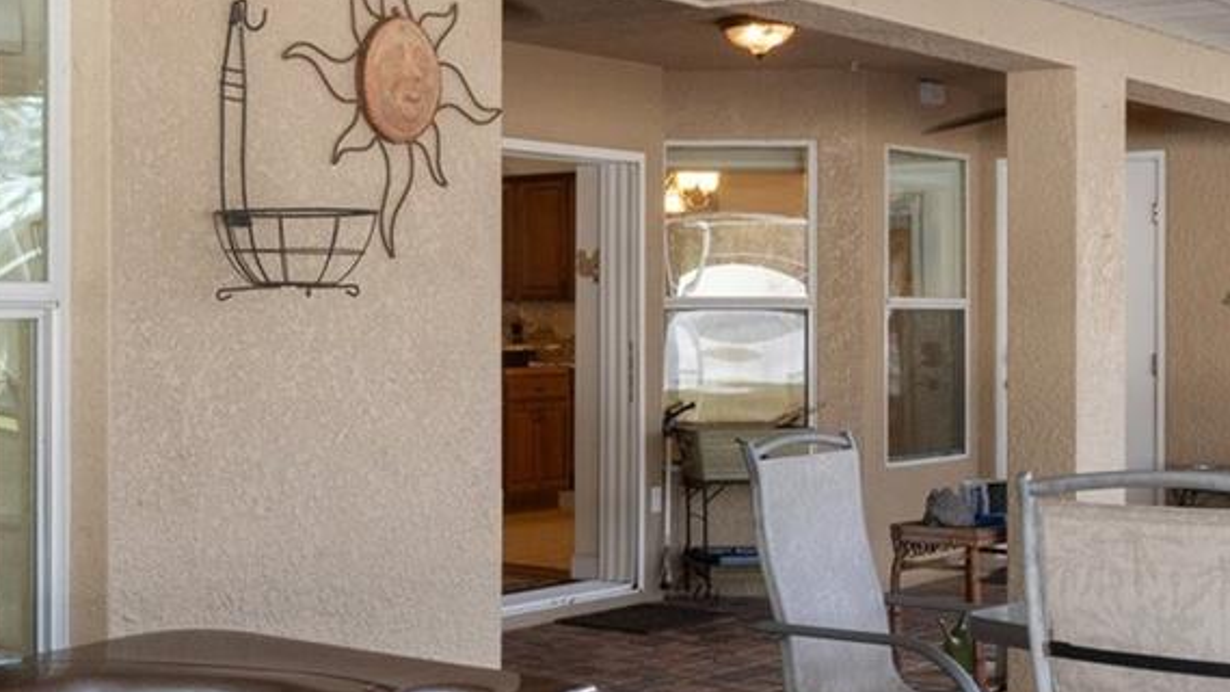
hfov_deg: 34.1
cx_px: 91
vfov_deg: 20.9
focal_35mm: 57
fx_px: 1874
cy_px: 413
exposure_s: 1/3
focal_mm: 13
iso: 320
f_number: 8
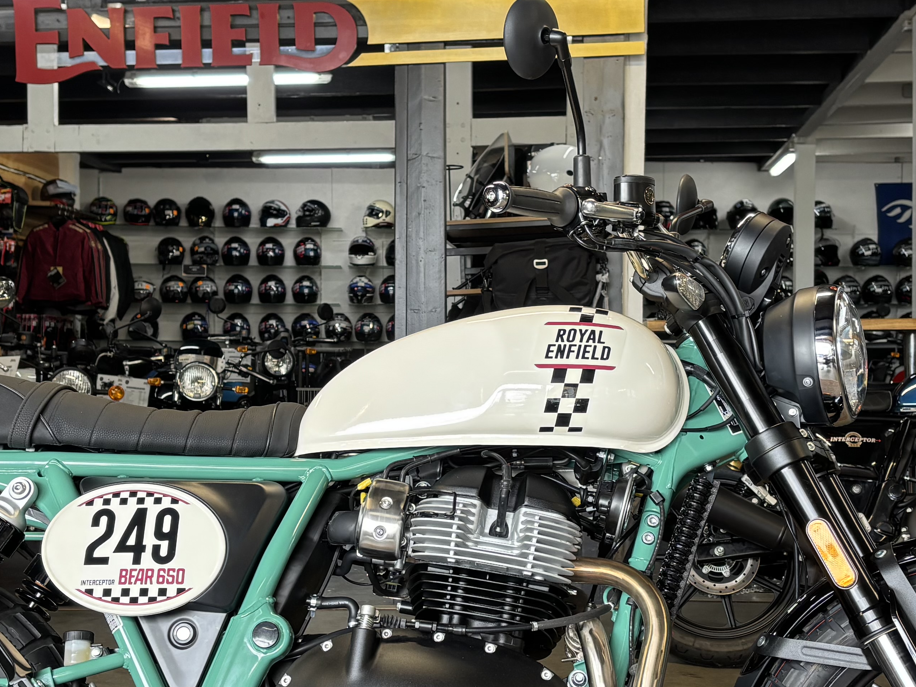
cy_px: 370
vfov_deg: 25.2
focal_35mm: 58
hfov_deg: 33.2
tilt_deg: -0.7
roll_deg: -0.4
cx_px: 452
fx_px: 1535
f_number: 1.6
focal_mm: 5.96
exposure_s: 1/50
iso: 80
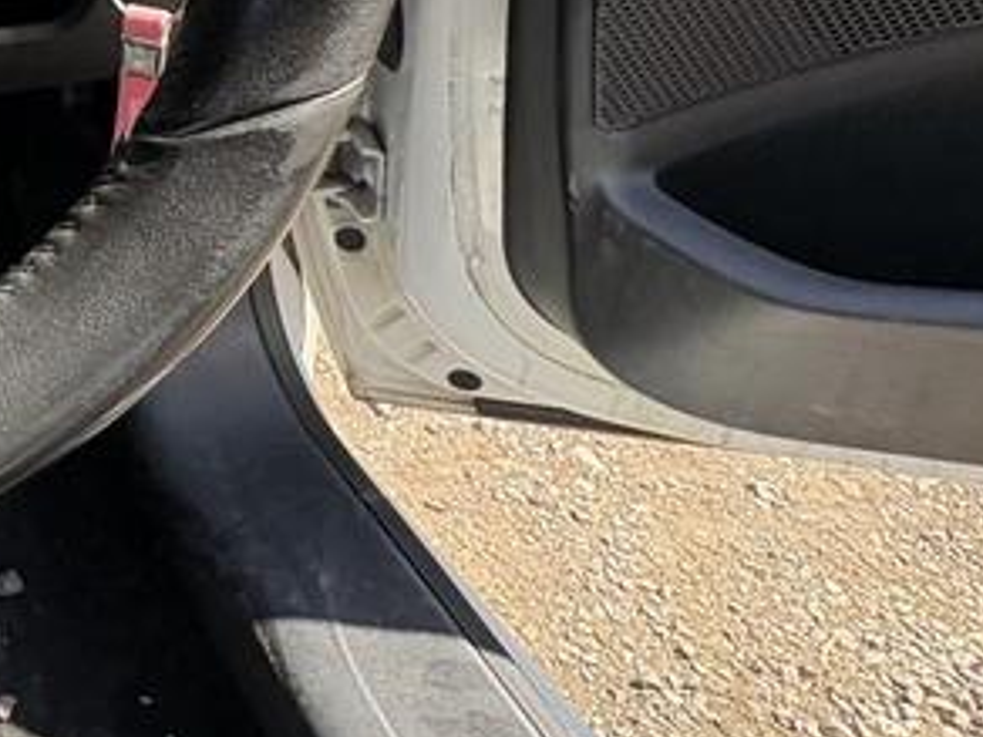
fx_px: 1221
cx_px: -377
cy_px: 27
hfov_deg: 30.9
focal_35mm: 43
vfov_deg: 31.5
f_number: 2.2
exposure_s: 1/234
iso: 64
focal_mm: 2.22
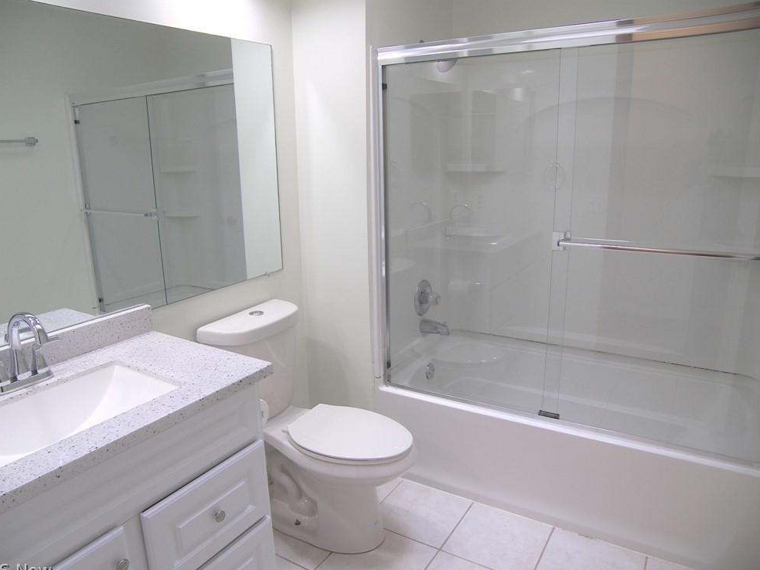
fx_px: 549
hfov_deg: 69.4
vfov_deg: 54.9
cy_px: 286
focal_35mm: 25
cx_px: 367
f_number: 2.8
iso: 50
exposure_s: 1/50
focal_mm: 5
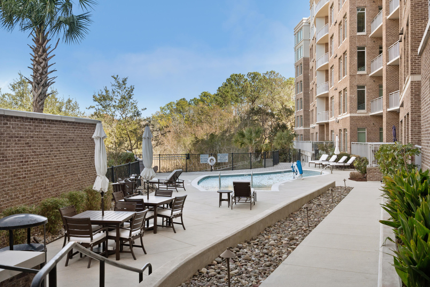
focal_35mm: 35
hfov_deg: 54.4
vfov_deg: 37.9
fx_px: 418
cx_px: 215
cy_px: 144
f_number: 6.3
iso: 400
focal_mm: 35
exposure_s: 1/800
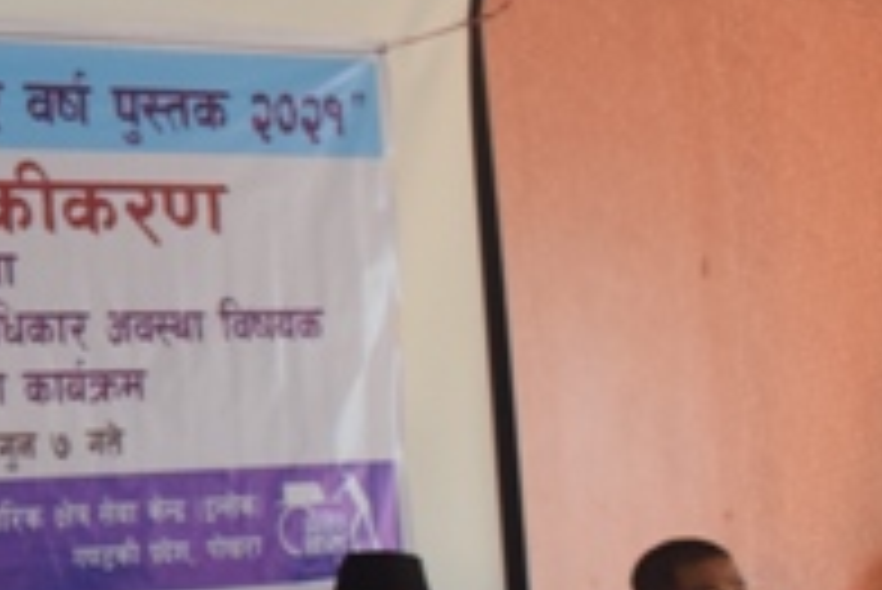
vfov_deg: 11.2
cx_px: -423
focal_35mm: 123
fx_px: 3007
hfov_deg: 15.5
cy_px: 457
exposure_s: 1/100
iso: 800
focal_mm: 25
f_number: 5
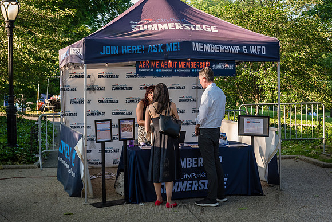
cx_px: 166
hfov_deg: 34.0
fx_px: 544
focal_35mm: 59
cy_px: 111
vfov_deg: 23.0
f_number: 4
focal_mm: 58
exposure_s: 1/400
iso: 800
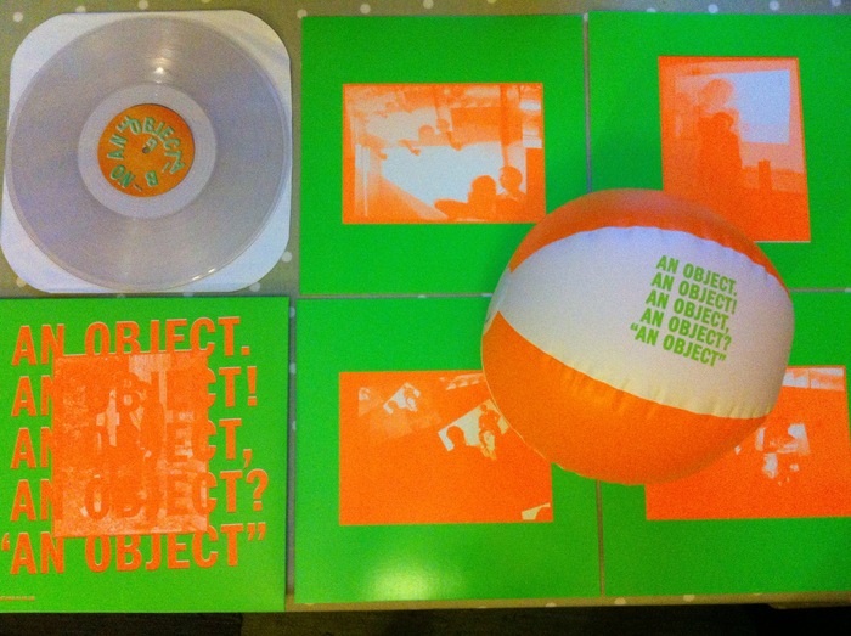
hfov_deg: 52.7
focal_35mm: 35
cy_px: 318
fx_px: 859
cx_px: 426
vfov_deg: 40.6
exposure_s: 1/17
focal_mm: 3.85
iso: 500
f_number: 2.8
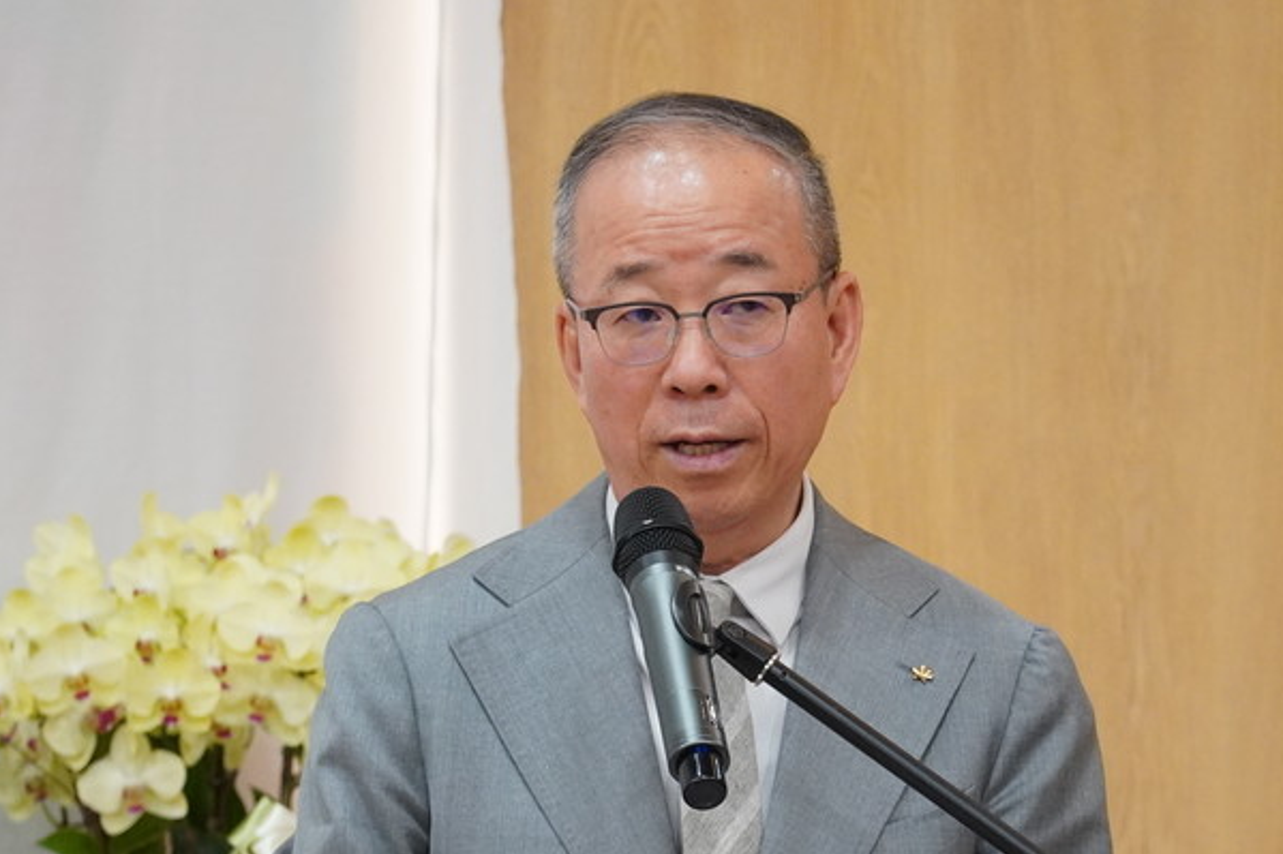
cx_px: 750
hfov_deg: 8.5
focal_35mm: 243
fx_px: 8650
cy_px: 631
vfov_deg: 5.7
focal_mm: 101
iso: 2500
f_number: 4
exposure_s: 1/160
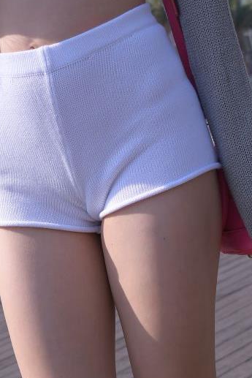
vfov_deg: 17.7
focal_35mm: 115
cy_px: 253
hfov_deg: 11.8
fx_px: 1207
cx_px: -5
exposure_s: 1/1000
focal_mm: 24
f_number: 4
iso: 100
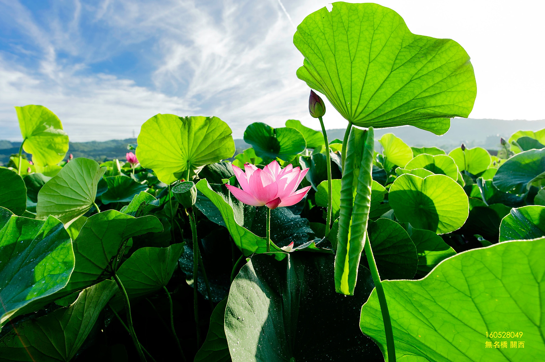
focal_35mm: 20
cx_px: 272
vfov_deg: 61.9
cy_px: 181
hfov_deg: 84.0
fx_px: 303
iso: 200
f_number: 5.6
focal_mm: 20
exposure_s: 1/320
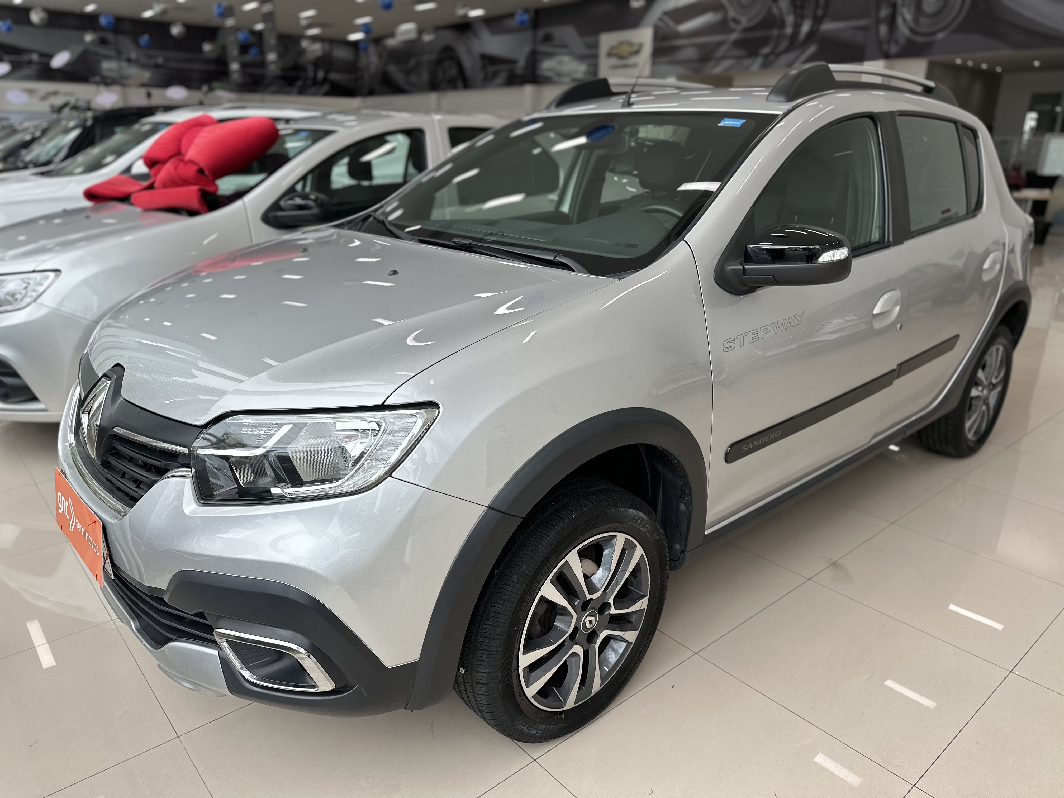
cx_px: 532
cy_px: 399
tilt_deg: -18.1
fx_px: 738
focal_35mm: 24
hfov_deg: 71.6
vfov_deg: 56.8
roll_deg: -0.6
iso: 80
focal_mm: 6.86
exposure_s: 1/419
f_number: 1.78
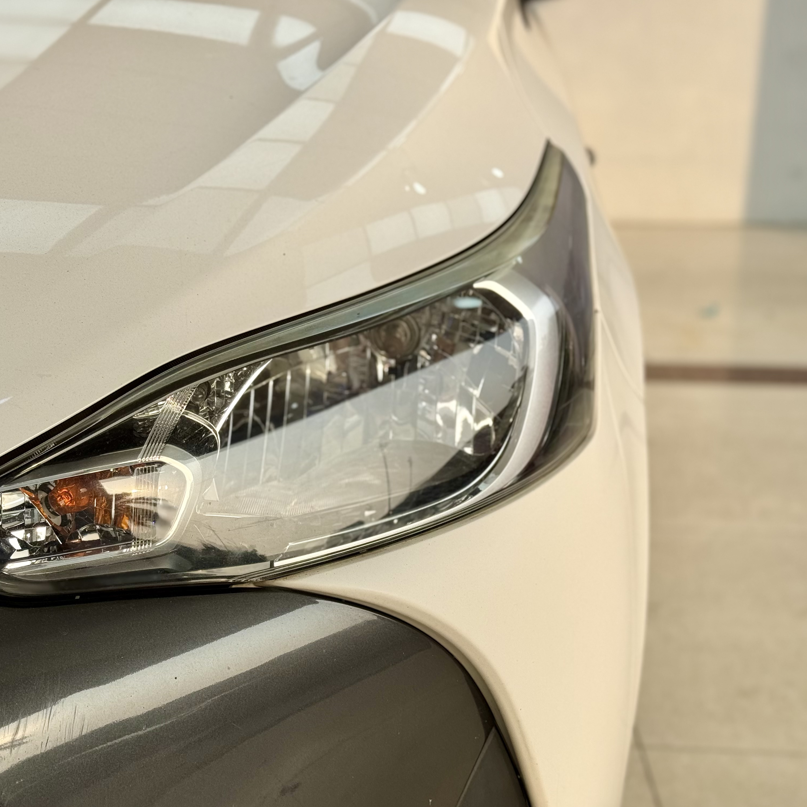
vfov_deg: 30.0
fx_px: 1503
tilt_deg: -15.7
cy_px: 403
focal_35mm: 57
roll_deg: -0.3
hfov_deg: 30.0
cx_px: 316
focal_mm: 6.76
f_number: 1.78
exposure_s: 1/1923
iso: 64
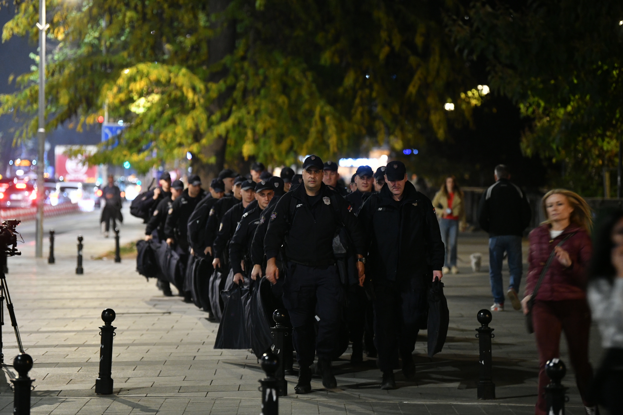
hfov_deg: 13.7
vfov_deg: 9.1
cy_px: 208
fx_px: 2596
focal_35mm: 150
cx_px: 312
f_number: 2.8
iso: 2500
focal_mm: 150
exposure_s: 1/40
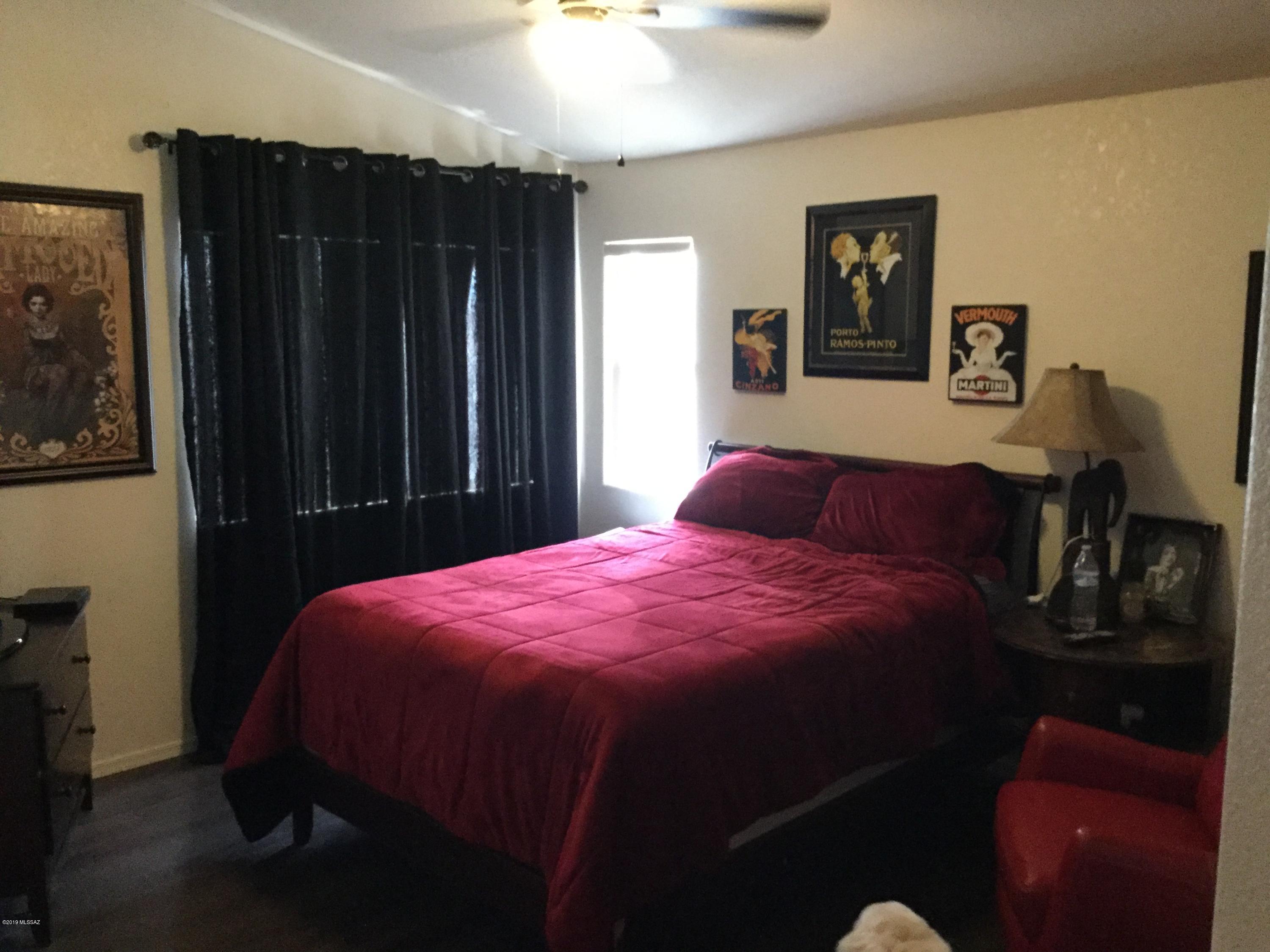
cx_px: 635
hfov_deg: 58.4
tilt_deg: -8.4
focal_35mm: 31
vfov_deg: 45.4
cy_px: 476
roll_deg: -1.0
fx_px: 1137
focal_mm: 3.3
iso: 320
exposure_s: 1/15
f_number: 2.4
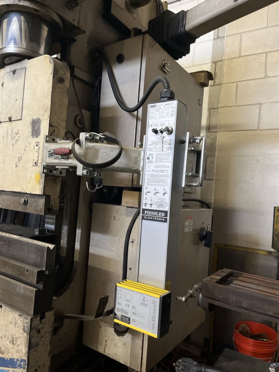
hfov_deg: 53.1
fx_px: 279
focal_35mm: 26
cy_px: 186
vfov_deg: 67.3
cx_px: 140
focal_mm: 5.1
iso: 500
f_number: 1.6
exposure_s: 1/60
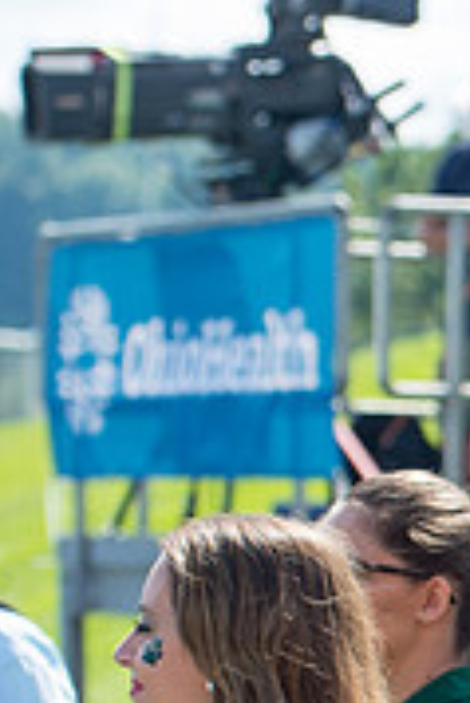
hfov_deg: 4.6
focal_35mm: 293
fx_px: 5726
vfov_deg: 7.0
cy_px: 667
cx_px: 940
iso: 200
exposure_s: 1/1000
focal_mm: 90
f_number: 4.5
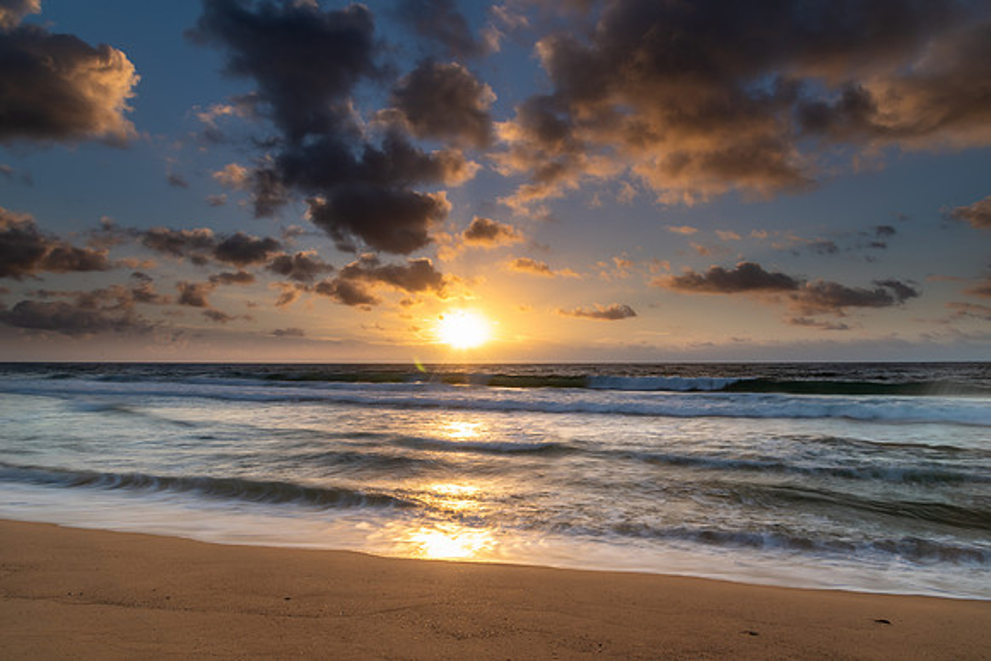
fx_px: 665
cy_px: 330
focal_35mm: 24
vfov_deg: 52.8
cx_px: 496
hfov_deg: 73.3
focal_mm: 24
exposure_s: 1/2
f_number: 18
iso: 31
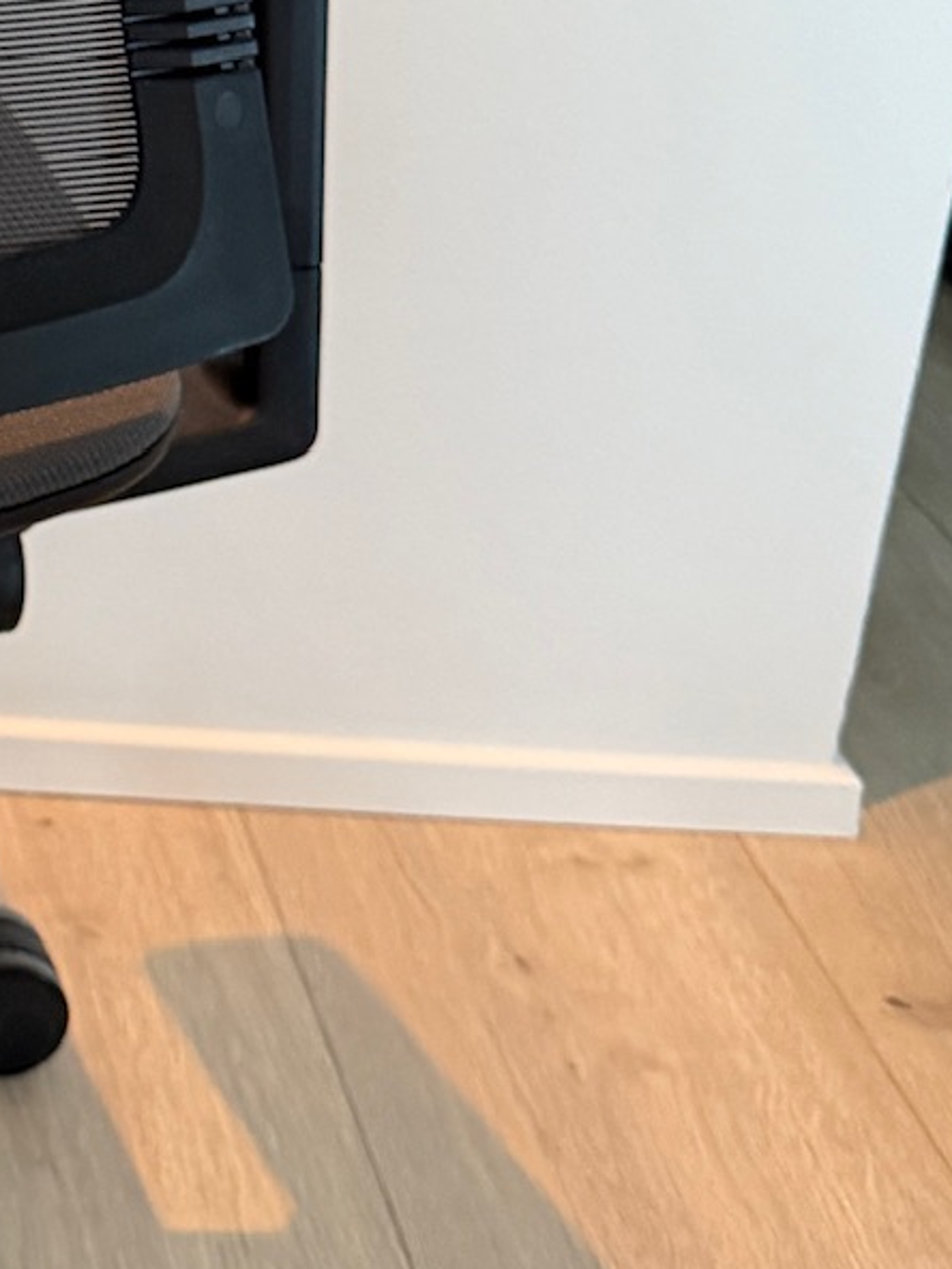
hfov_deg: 15.7
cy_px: 195
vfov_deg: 23.1
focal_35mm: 83
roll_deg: -2.4
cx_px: -637
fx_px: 3044
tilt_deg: -19.8
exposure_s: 1/50
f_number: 1.78
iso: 400
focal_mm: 6.76
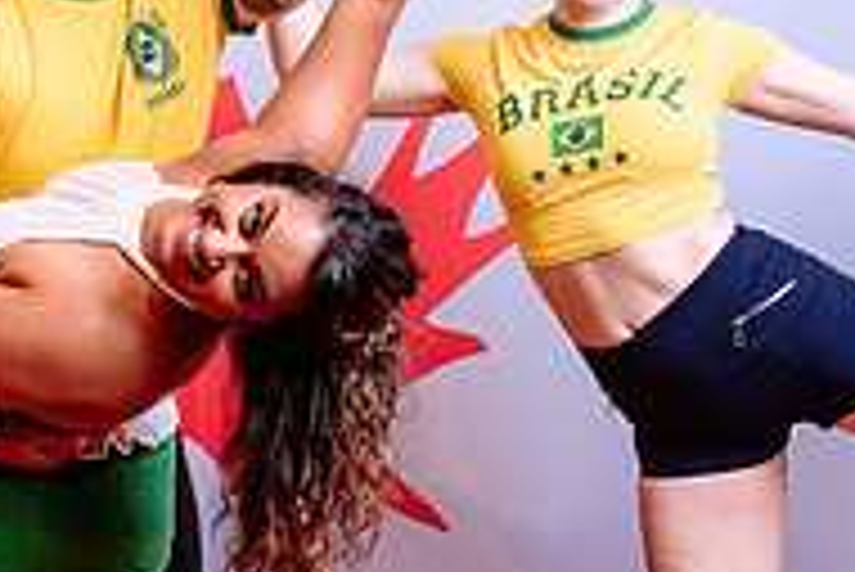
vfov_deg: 15.7
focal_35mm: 87
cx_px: 126
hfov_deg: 22.9
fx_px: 2068
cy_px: 300
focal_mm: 26
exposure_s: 1/50
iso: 100
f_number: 4
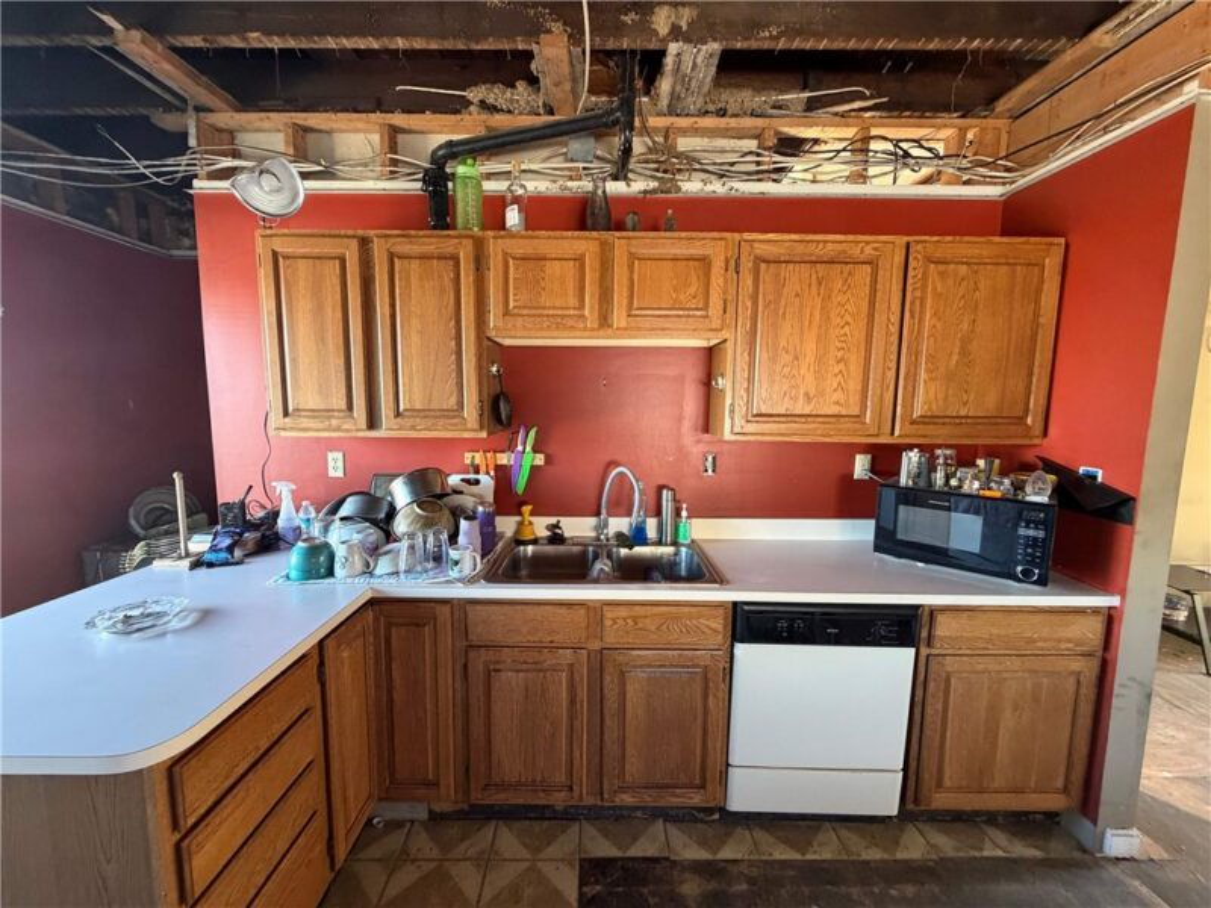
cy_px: 454
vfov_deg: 85.7
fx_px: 490
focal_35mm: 14
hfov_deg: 102.1
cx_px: 606
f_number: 2.2
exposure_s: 1/60
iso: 320
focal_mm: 2.22
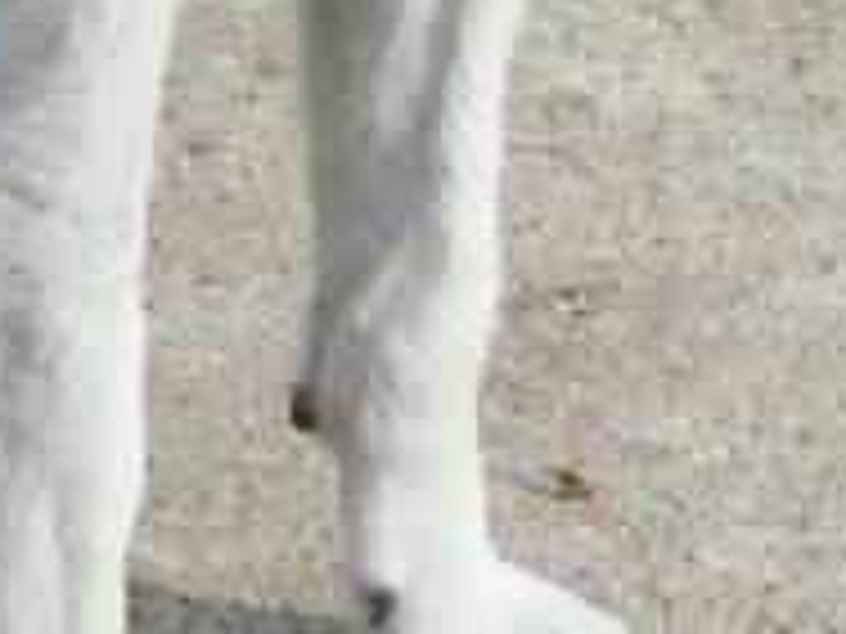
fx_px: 8138
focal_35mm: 333
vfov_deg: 4.4
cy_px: -877
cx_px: -135
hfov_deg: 5.9
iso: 640
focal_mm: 10.9
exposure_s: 1/1300
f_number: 5.6
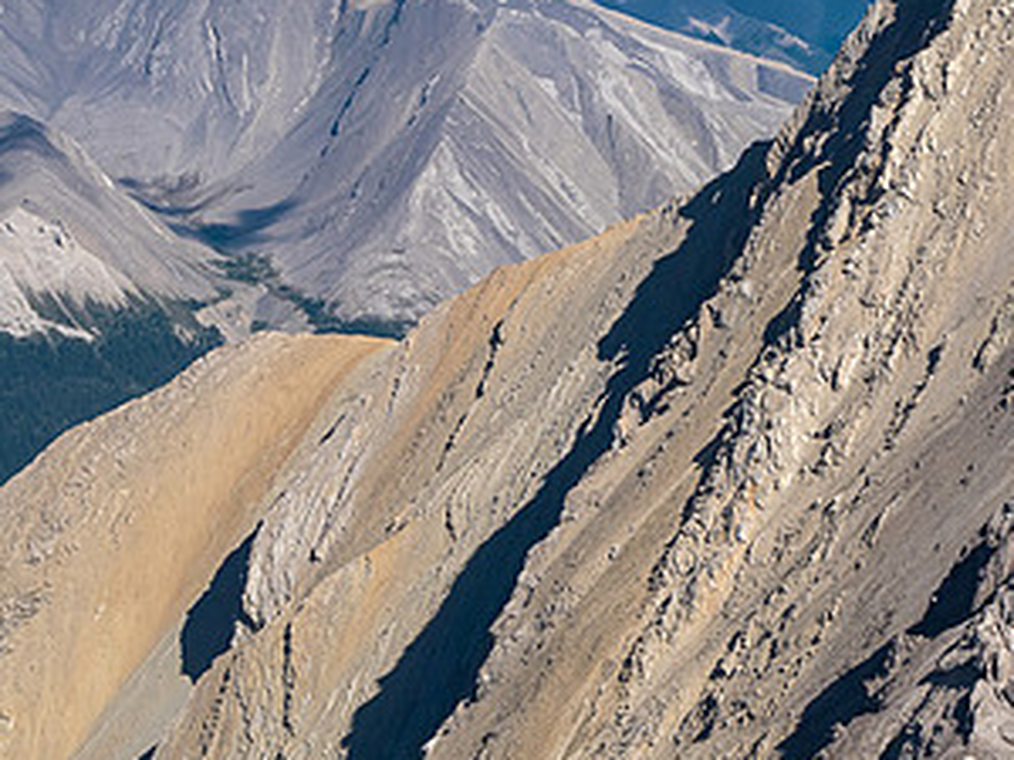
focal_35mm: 116
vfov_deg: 12.7
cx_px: 831
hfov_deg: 16.8
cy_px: 177
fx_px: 3398
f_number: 8
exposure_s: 1/320
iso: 200
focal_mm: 30
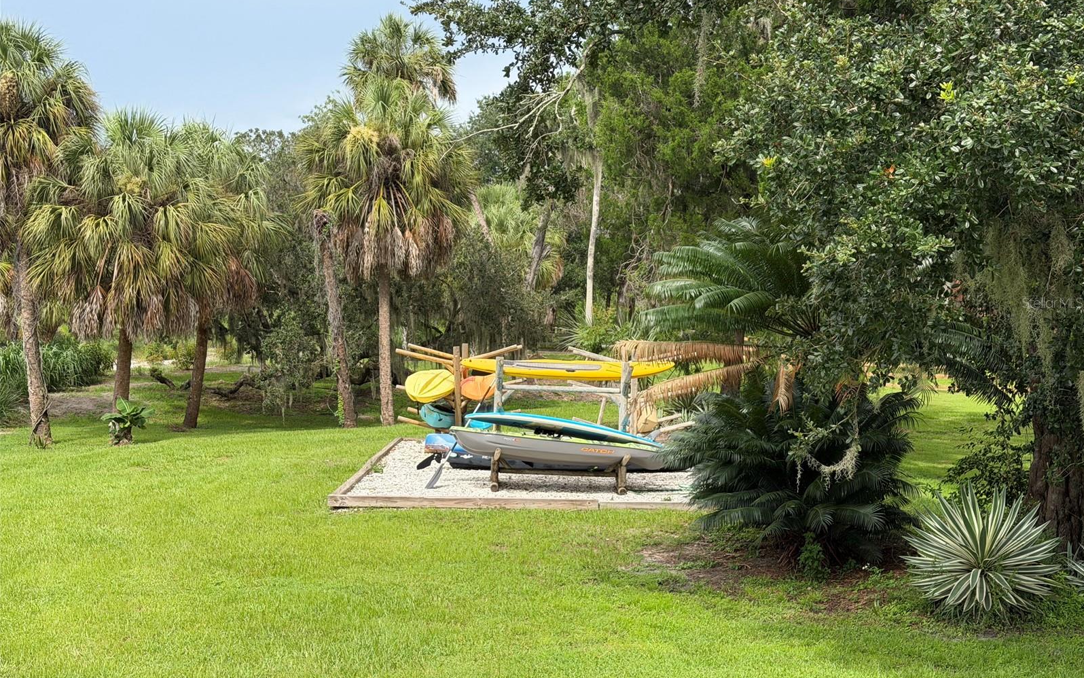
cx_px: 543
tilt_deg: -1.8
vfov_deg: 25.3
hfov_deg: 39.6
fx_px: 1507
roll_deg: -1.4
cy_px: 302
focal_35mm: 51
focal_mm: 6.76
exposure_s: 1/2273
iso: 64
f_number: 1.78
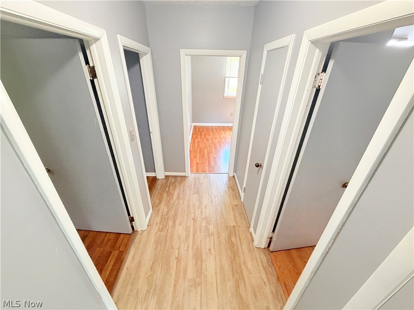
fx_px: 167
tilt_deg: -28.1
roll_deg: -0.7
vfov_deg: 85.7
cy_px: 155
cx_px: 207
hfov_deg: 102.1
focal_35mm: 14
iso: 320
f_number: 2.2
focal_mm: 2.22
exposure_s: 1/60
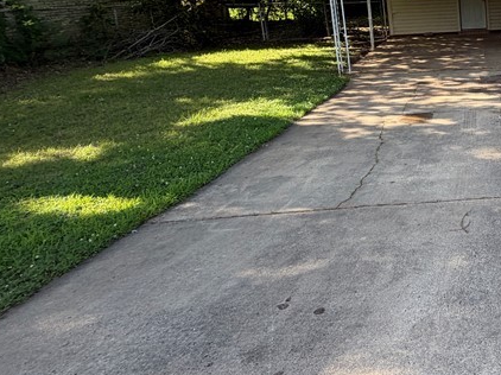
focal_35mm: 34
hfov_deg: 42.8
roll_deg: +2.5
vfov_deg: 39.9
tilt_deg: -12.0
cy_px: 69
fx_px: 492
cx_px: 545
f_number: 2.2
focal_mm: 2.22
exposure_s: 1/214
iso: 40
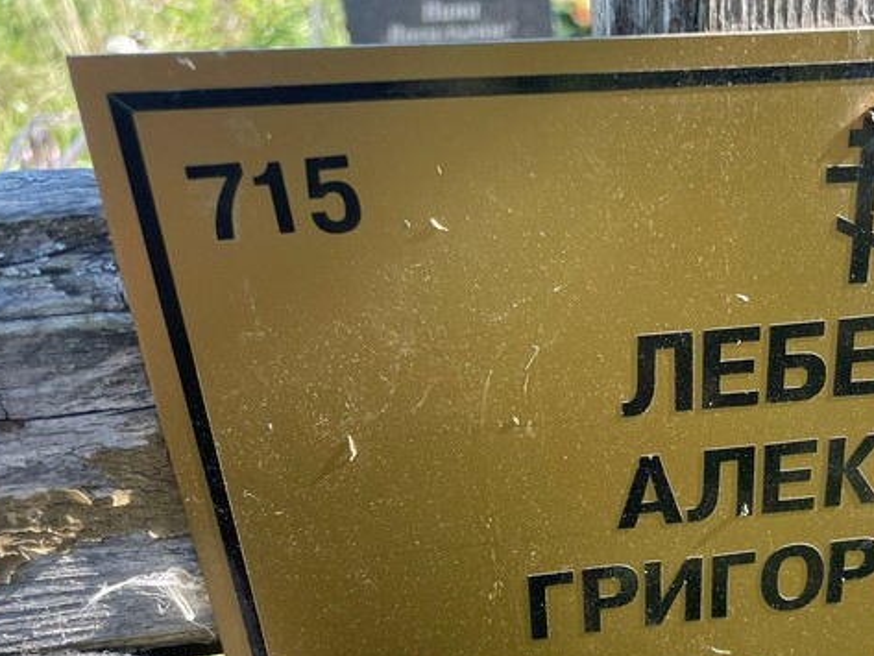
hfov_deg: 41.3
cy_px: 464
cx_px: 686
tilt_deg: -30.4
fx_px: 1111
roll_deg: +1.9
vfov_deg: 32.5
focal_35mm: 44
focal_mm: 4.2
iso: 32
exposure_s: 1/296
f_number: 1.6
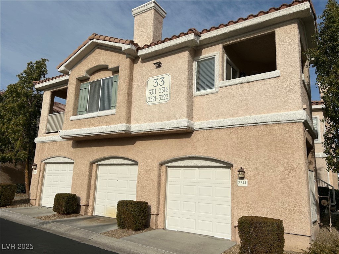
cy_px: 127
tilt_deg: +11.5
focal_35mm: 26
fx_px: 255
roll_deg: -2.4
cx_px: 170
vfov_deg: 53.1
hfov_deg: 67.3
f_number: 1.5
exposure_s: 1/11364
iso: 50
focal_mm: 5.7
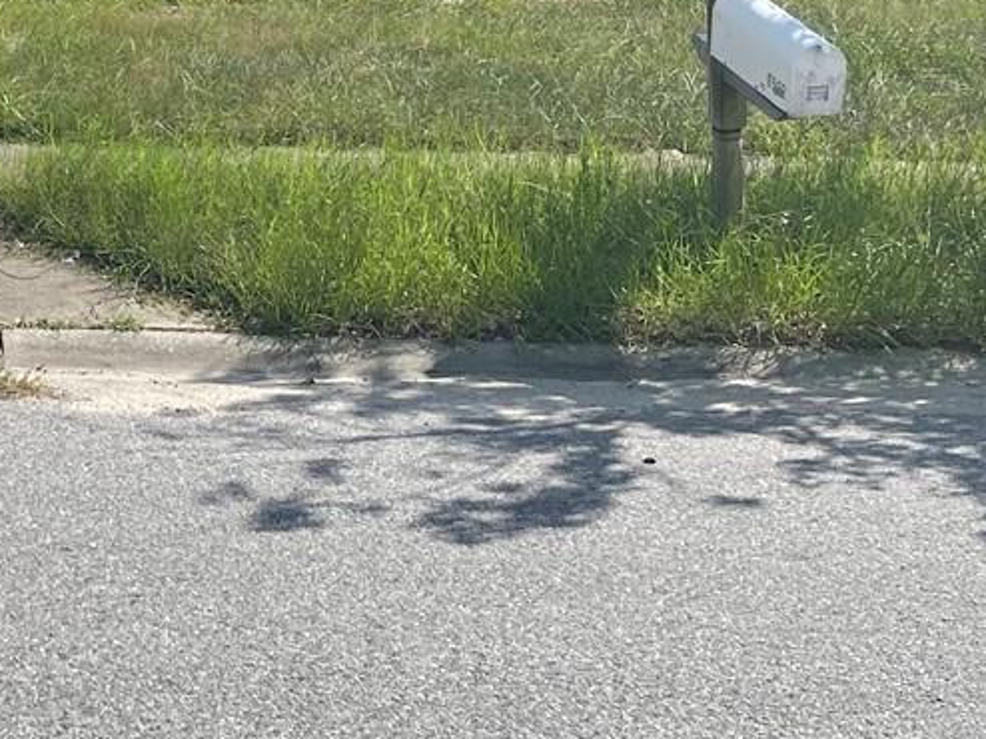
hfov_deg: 22.6
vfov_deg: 17.1
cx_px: -126
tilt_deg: -1.2
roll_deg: -0.5
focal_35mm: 81
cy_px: -222
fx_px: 2306
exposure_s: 1/4348
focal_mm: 5.1
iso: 32
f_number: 1.6
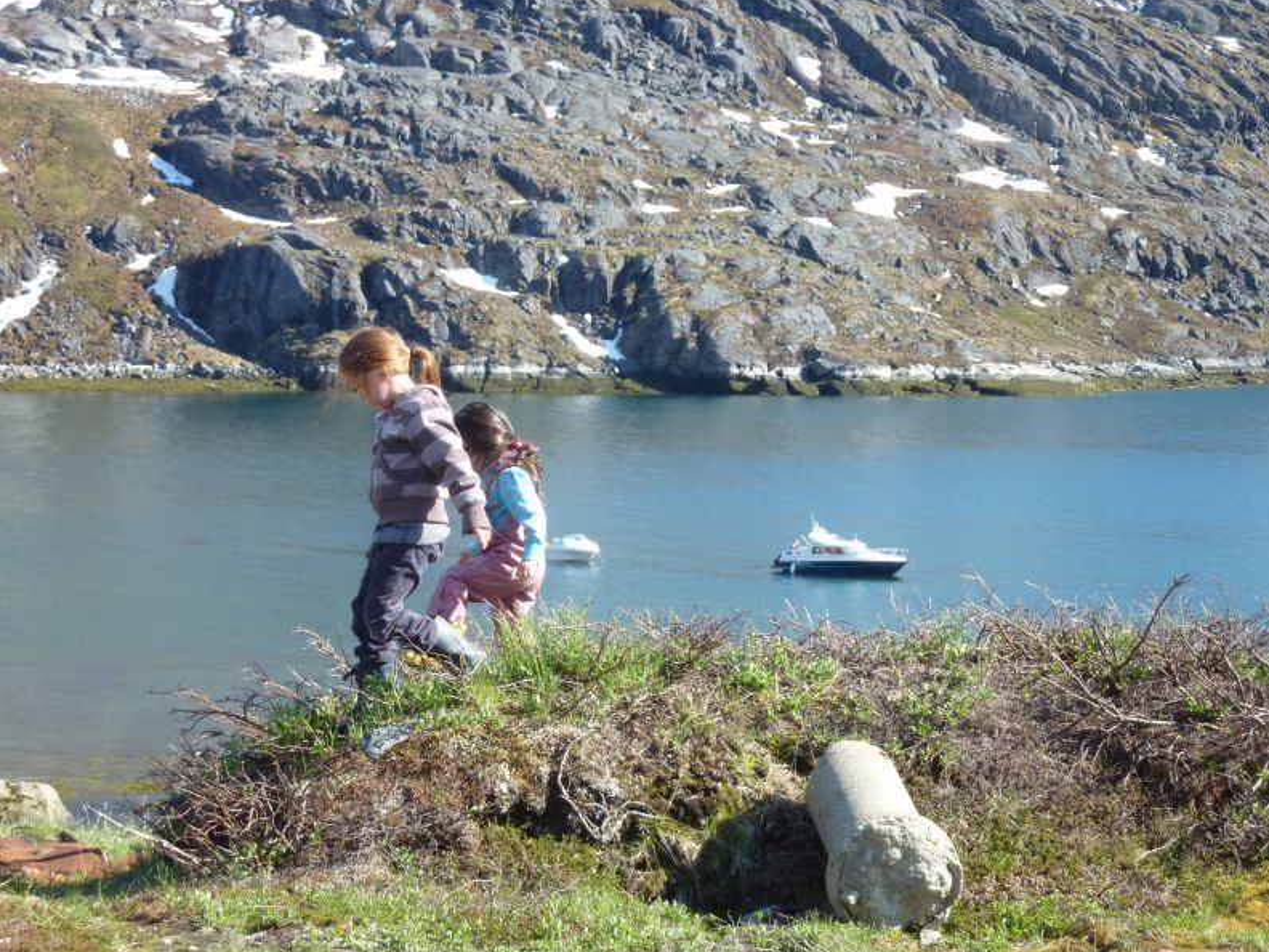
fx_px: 3556
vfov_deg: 15.2
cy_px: 474
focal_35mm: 97
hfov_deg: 20.2
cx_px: 639
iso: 160
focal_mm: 15.8
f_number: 4.3
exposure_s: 1/400
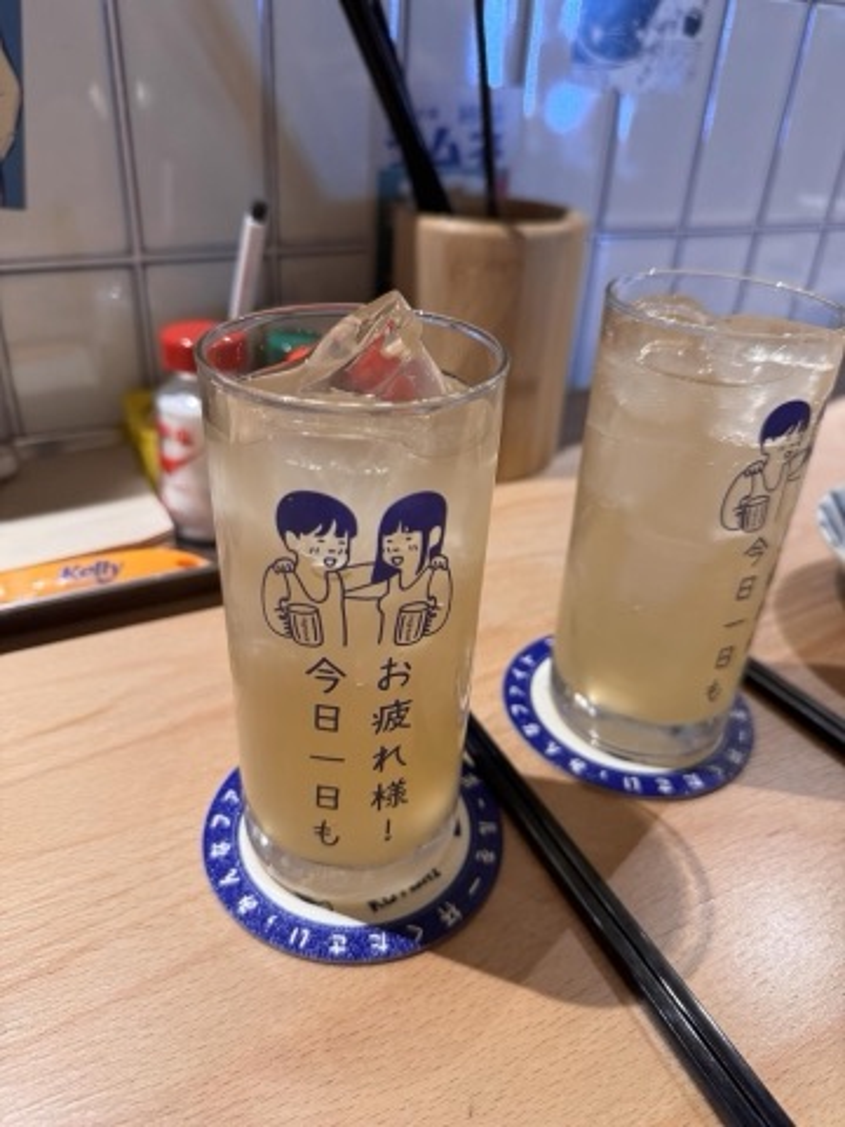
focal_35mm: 24
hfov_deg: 56.8
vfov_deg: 71.6
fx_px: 781
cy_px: 564
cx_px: 422
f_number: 1.78
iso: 400
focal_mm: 6.86
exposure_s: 1/60
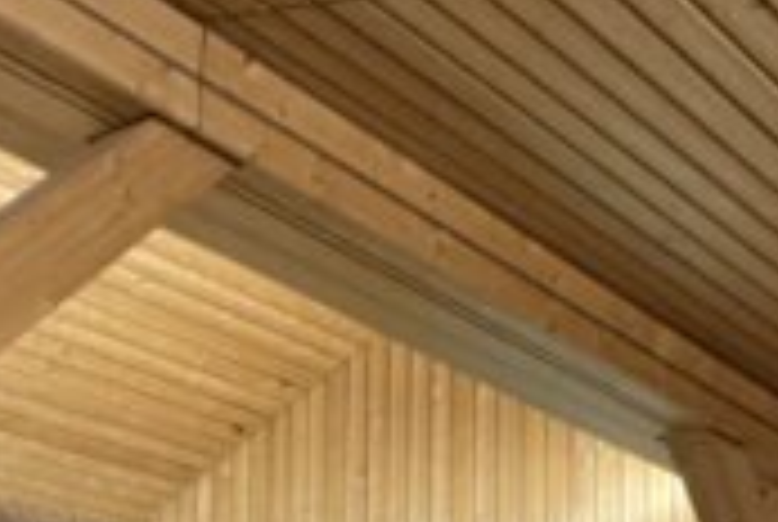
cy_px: 729
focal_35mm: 72
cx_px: 409
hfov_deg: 28.0
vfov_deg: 17.5
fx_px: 1559
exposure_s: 1/33
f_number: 2.2
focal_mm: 2.71
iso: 400
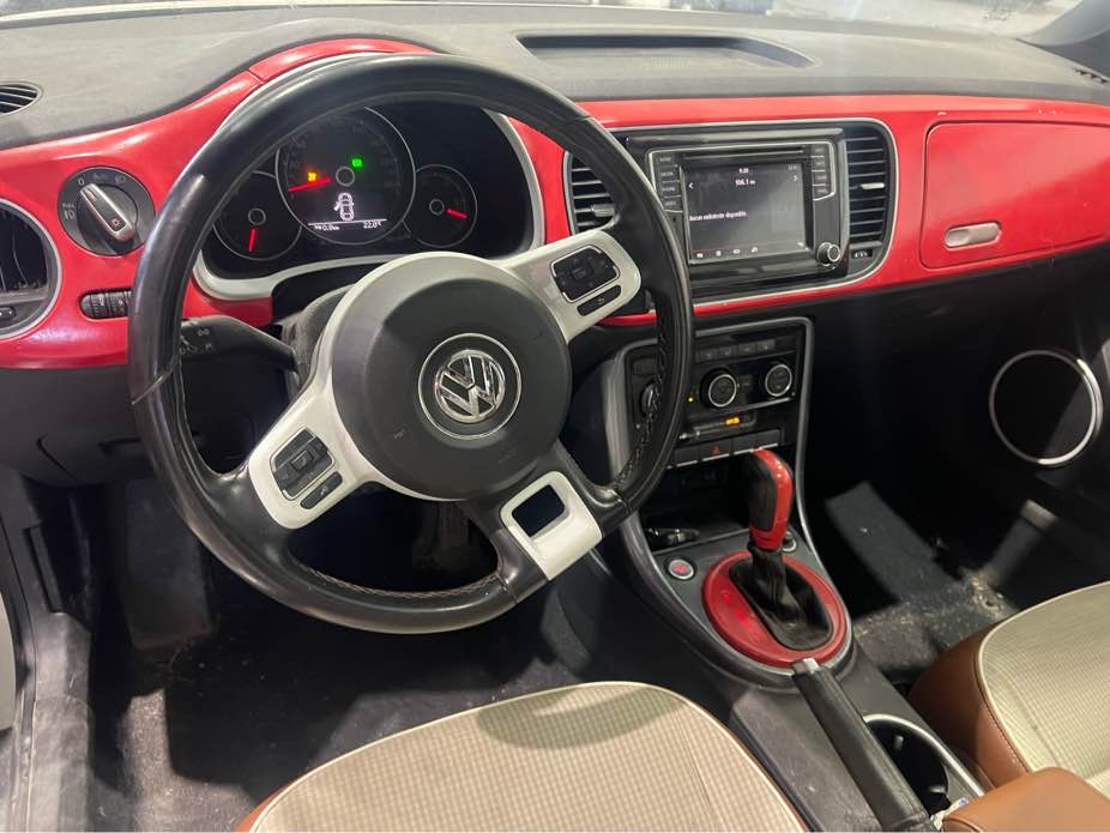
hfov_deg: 67.3
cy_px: 416
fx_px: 834
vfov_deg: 53.1
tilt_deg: -34.1
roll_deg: -5.7
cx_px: 555
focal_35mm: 26
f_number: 1.5
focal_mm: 5.7
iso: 400
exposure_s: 1/40
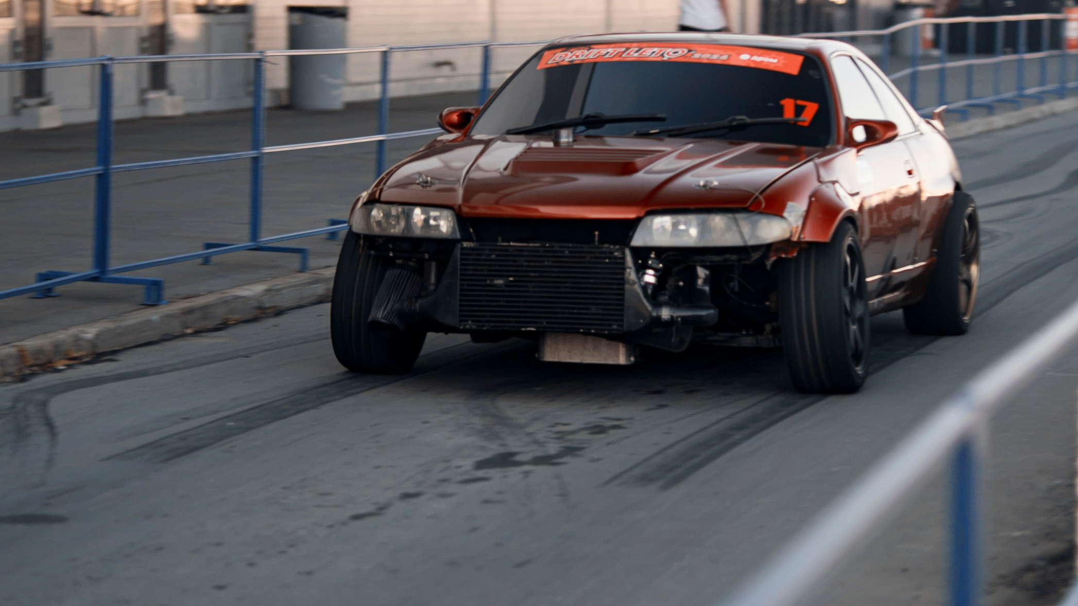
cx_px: 591
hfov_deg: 15.8
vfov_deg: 8.9
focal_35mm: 136
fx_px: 3888
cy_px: 201
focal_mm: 85
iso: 100
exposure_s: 1/125
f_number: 1.8
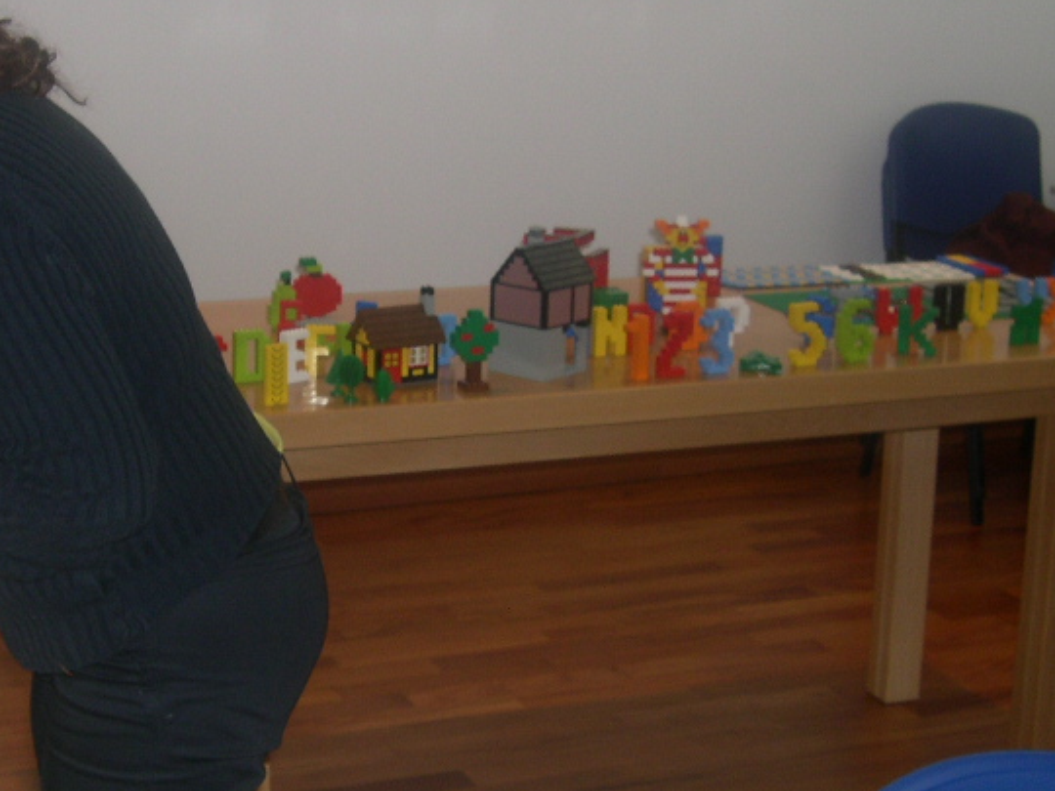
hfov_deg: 26.9
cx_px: 359
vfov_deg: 20.4
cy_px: 320
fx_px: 2194
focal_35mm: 72
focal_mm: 8
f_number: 2.8
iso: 100
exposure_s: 1/60
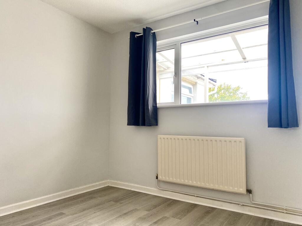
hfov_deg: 67.3
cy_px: 113
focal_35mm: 26
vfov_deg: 53.1
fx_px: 227
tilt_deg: +3.7
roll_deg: -0.7
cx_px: 151
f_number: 1.8
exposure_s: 1/105
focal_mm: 4.25
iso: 125
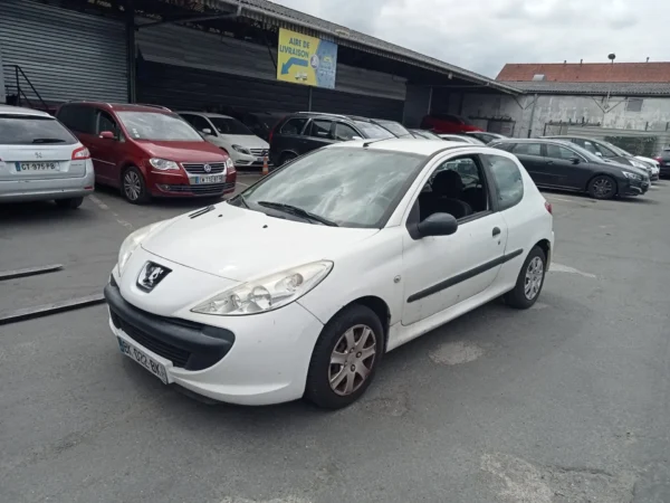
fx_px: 542
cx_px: 335
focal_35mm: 28
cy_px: 252
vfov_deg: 49.7
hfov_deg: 63.4
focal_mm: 3.46
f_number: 2.2
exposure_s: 1/1340
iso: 104
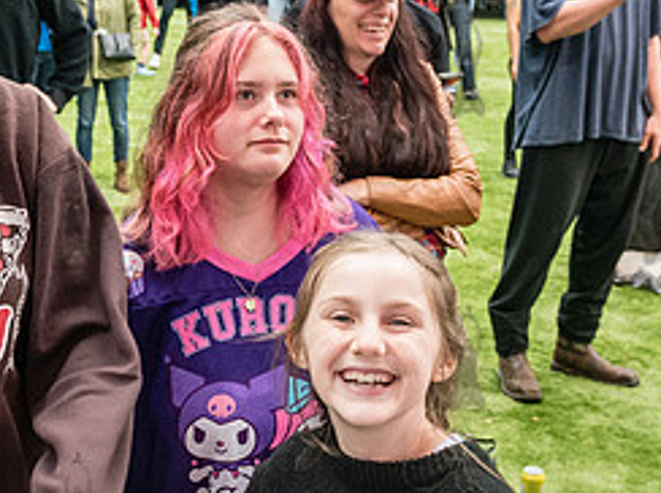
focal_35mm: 67
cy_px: 235
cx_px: 246
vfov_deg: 21.9
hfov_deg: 28.9
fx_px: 1277
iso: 3200
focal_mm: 24
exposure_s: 1/250
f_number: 4.5
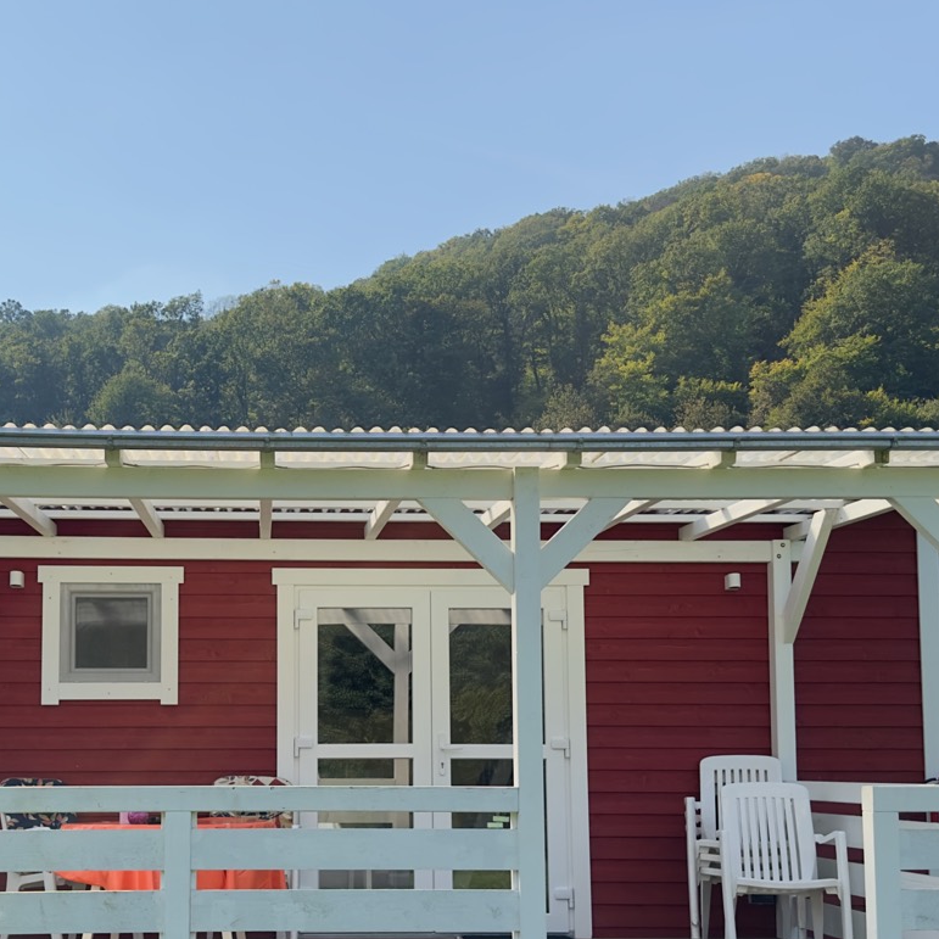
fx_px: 1350
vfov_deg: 37.6
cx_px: 307
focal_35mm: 44
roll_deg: +0.6
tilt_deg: +4.8
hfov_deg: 37.9
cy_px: 671
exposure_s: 1/4854
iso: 100
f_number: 1.78
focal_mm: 6.86
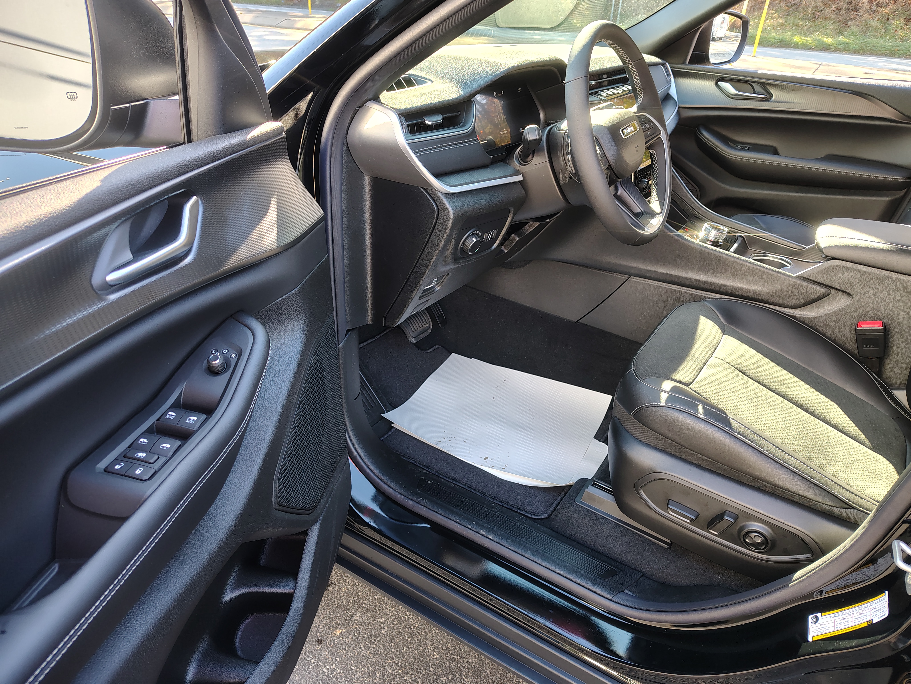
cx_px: 456
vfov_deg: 56.8
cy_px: 342
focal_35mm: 24
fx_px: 632
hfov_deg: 71.6
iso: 308
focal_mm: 5.56
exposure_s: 1/111
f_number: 1.8
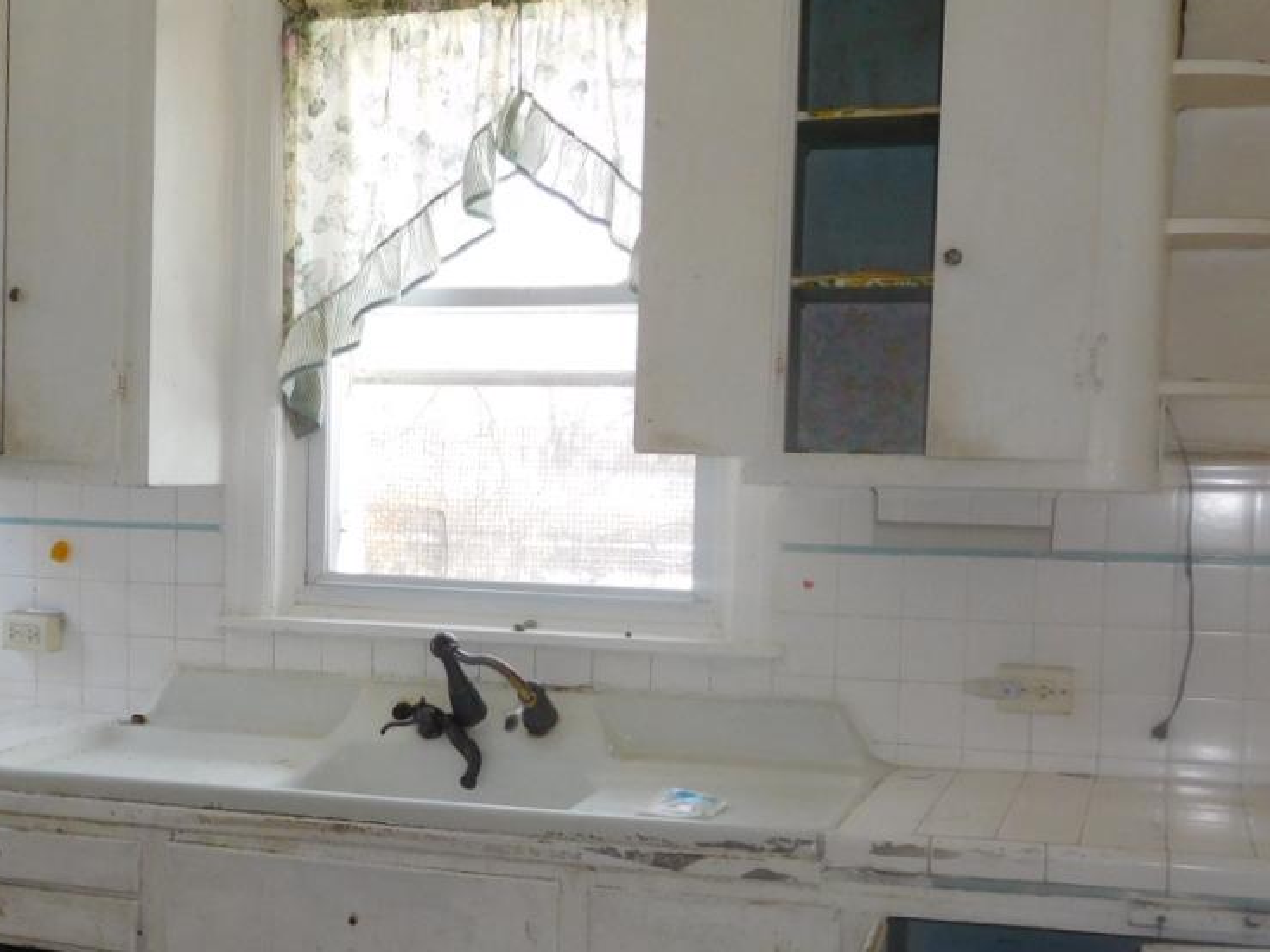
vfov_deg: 29.6
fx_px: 1797
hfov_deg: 38.4
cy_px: 560
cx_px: 399
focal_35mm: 49
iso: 140
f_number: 3.4
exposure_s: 1/30
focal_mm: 4.5
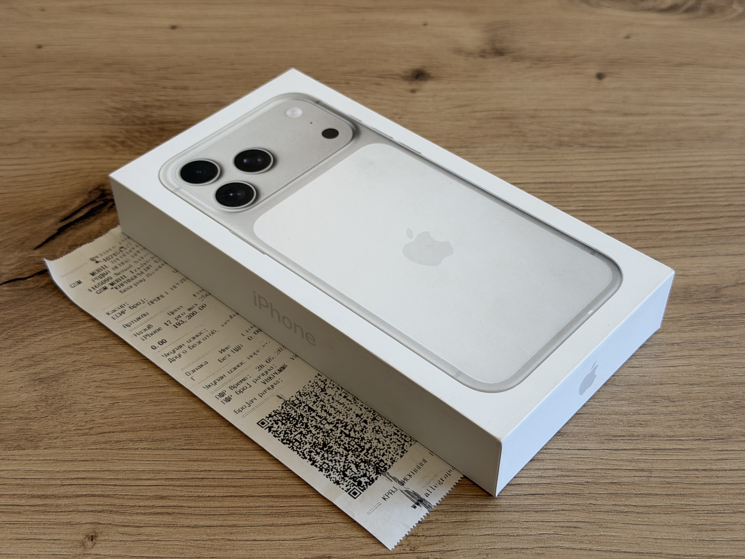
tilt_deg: -44.4
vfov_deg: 30.3
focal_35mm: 48
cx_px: 372
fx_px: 1033
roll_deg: +0.0
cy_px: 280
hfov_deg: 39.7
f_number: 1.78
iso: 80
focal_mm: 6.76
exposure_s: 1/100
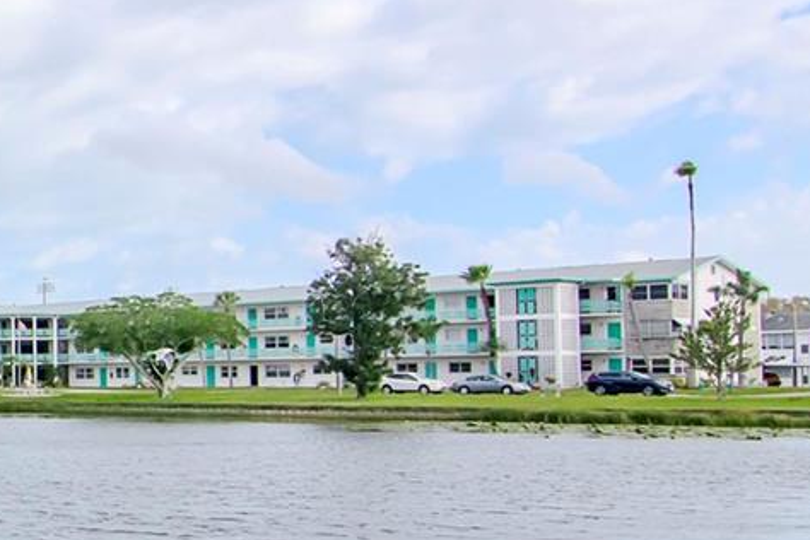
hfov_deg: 26.4
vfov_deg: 24.3
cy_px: 301
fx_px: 1253
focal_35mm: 56
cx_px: -395
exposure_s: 1/1600
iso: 500
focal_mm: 11
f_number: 7.1
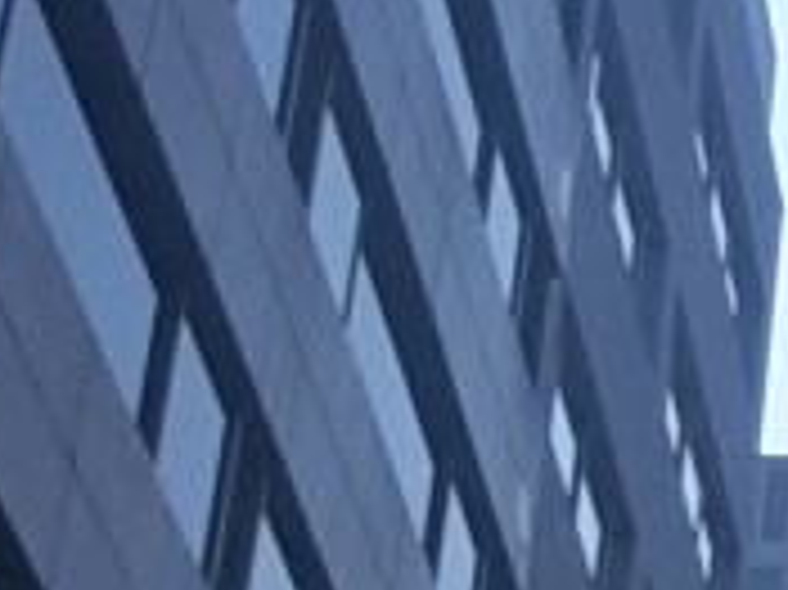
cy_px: 540
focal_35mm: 178
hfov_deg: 9.0
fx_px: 4049
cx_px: 2346
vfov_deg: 8.3
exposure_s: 1/3891
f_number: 1.7
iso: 40
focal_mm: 3.93
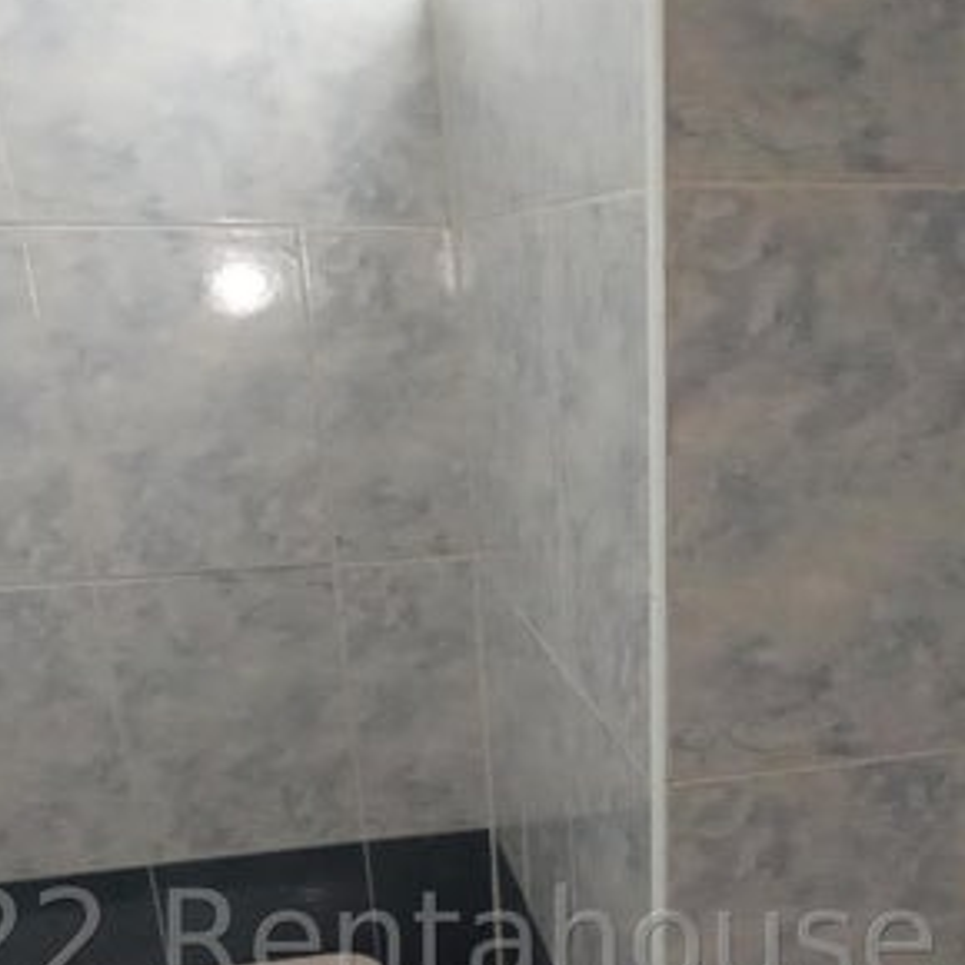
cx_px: 661
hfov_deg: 42.1
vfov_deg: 38.6
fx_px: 1230
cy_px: 935
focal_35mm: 39
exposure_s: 1/20
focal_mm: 1.65
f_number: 2.2
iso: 919
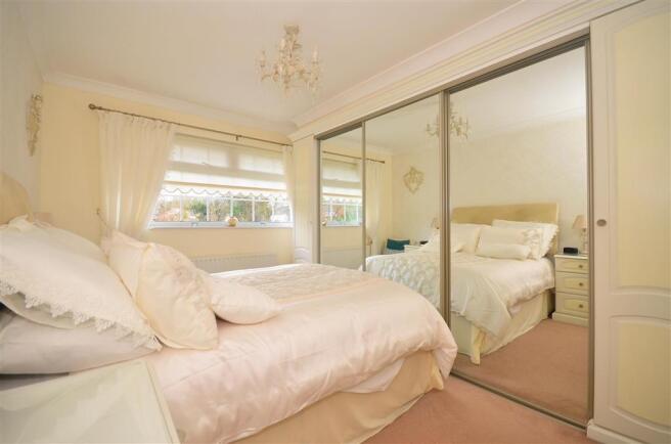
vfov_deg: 77.0
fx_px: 279
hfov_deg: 100.5
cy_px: 222
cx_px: 336
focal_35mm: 15
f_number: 7.1
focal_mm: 10
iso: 640
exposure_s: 1/60
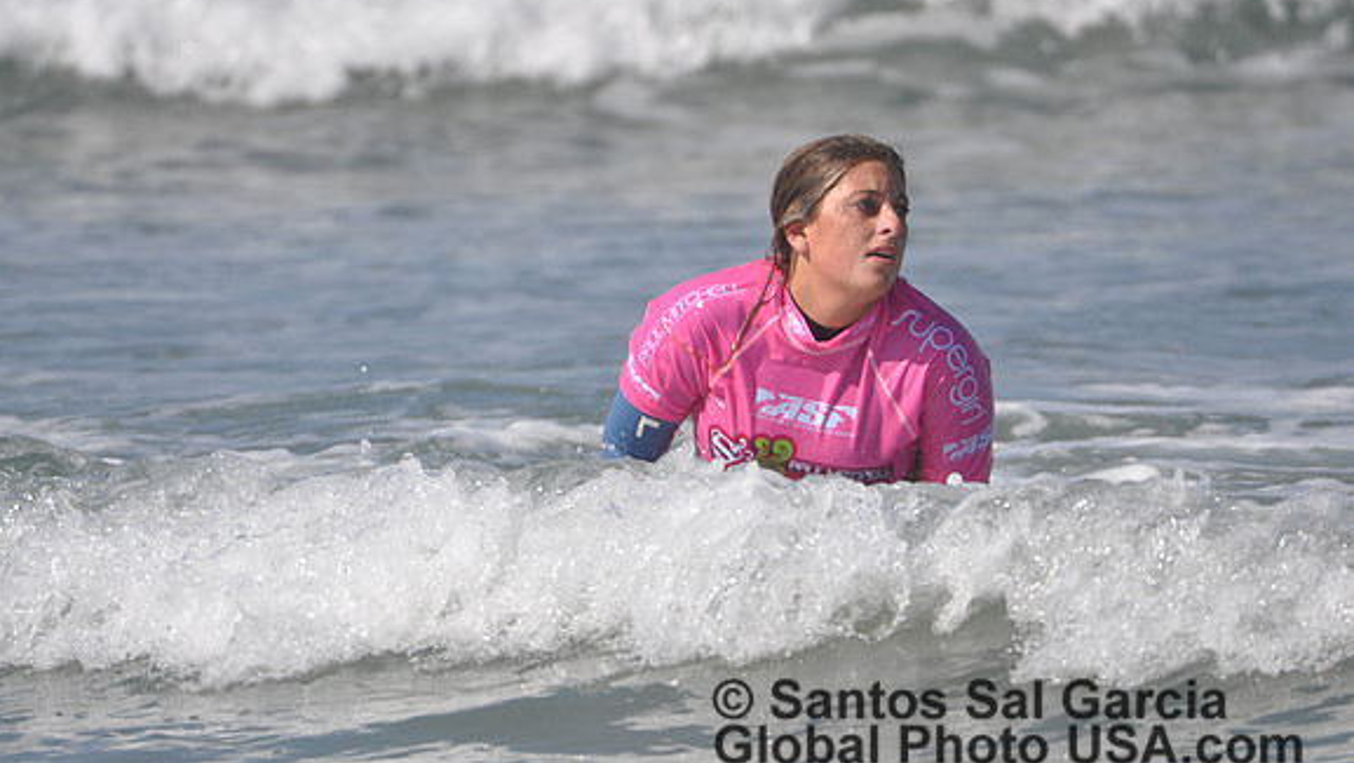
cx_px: 676
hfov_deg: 2.5
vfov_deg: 1.4
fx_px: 31138
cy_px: 379
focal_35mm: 867
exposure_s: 1/1600
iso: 400
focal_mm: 550
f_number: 6.3
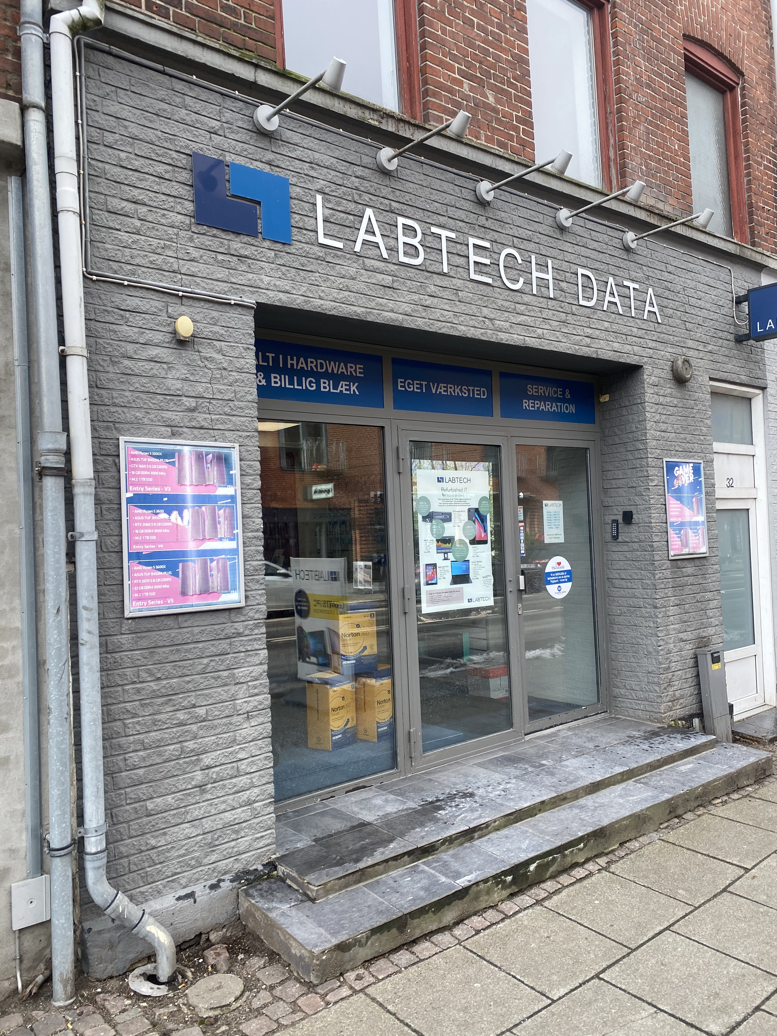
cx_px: 388
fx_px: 778
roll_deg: +1.7
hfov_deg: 53.1
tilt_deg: +3.5
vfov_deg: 67.3
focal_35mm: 26
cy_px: 518
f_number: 1.8
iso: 32
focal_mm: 4.25
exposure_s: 1/728
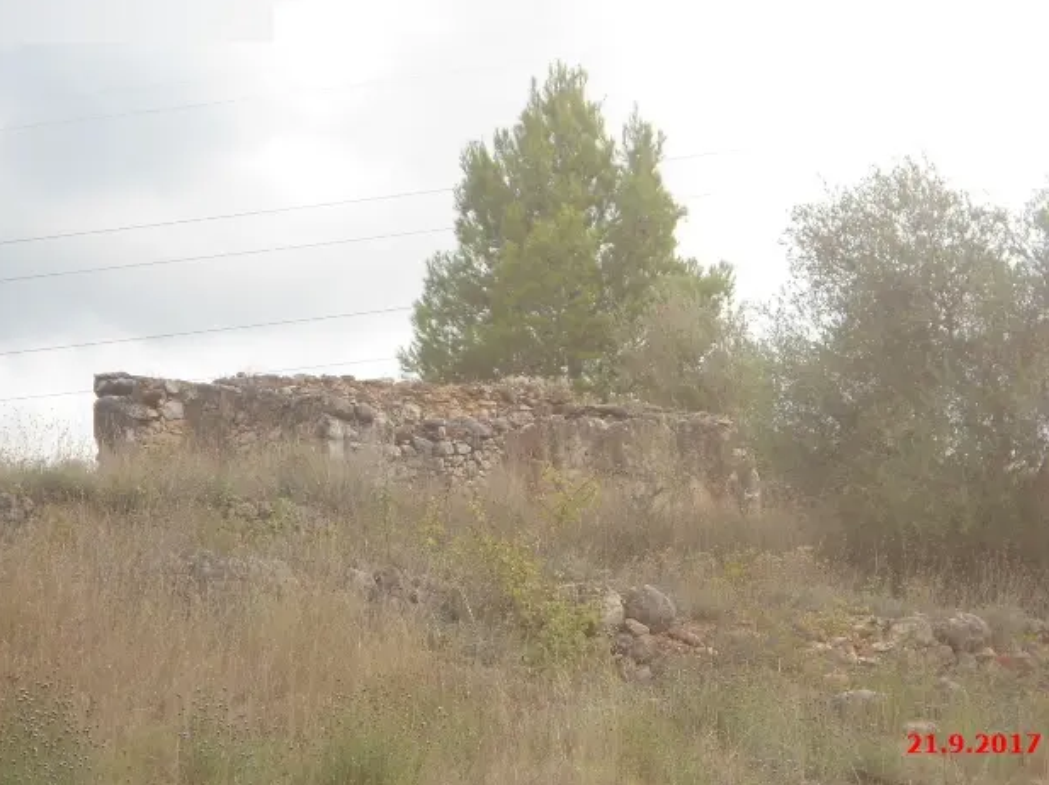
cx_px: 507
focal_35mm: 109
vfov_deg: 13.6
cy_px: 399
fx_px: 3301
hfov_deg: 18.1
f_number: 5.9
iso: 80
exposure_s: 1/160
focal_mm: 18.8
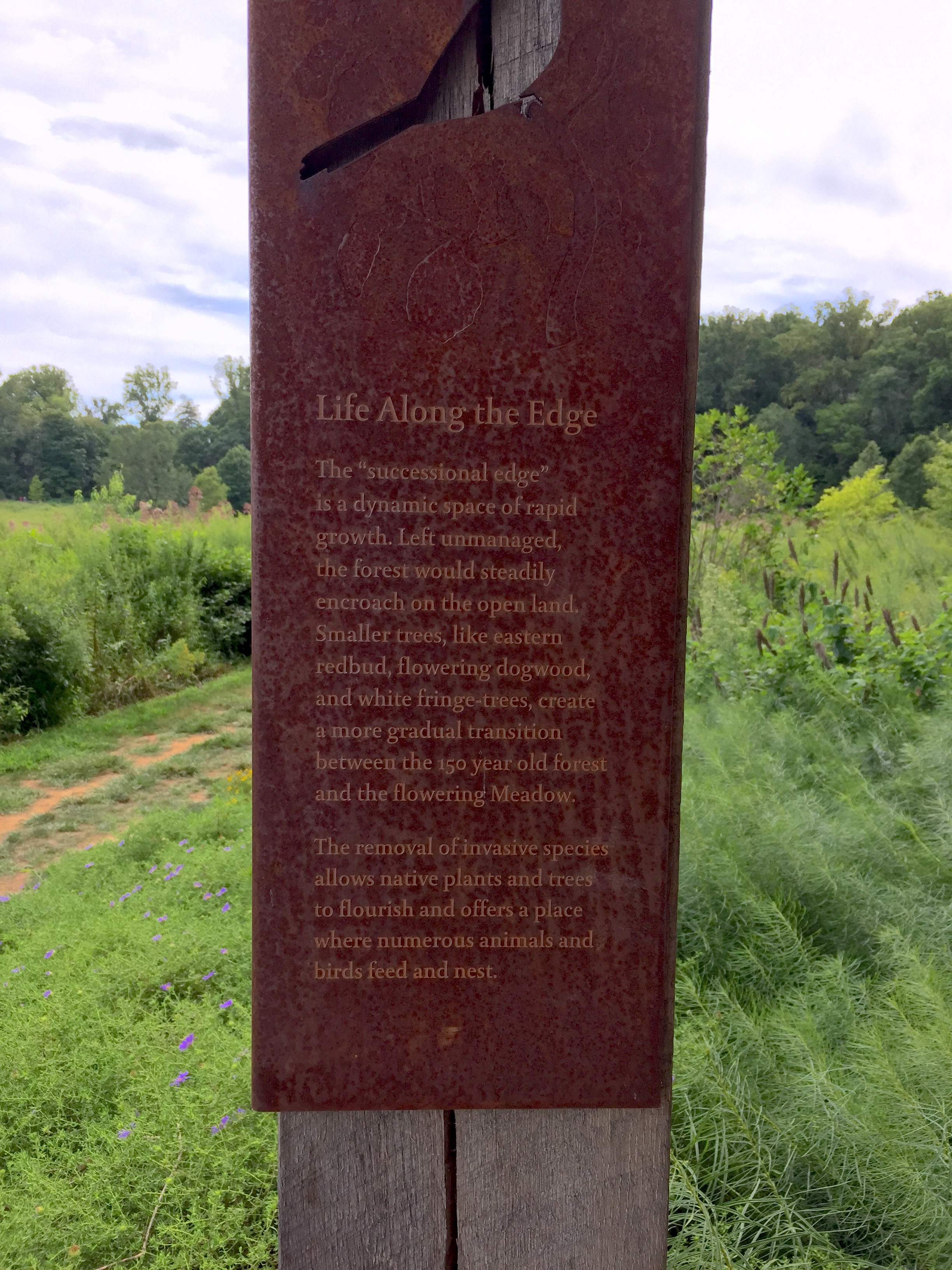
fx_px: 1063
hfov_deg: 48.2
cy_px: 635
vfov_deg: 61.7
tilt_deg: -5.6
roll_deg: -0.5
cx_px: 476
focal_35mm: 29
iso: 32
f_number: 2.2
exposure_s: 1/670
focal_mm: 4.15
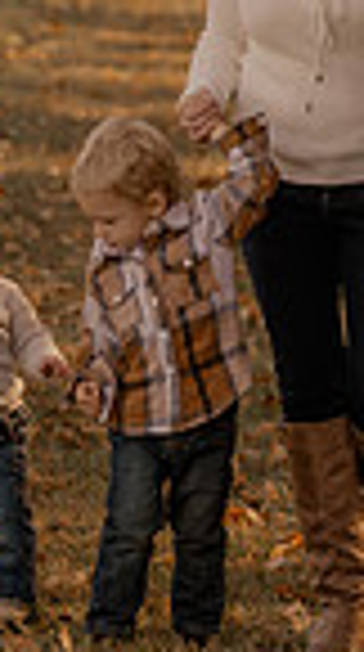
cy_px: 137
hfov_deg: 3.4
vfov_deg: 6.1
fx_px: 6158
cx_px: 661
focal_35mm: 357
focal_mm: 85
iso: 200
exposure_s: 1/320
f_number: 2.8
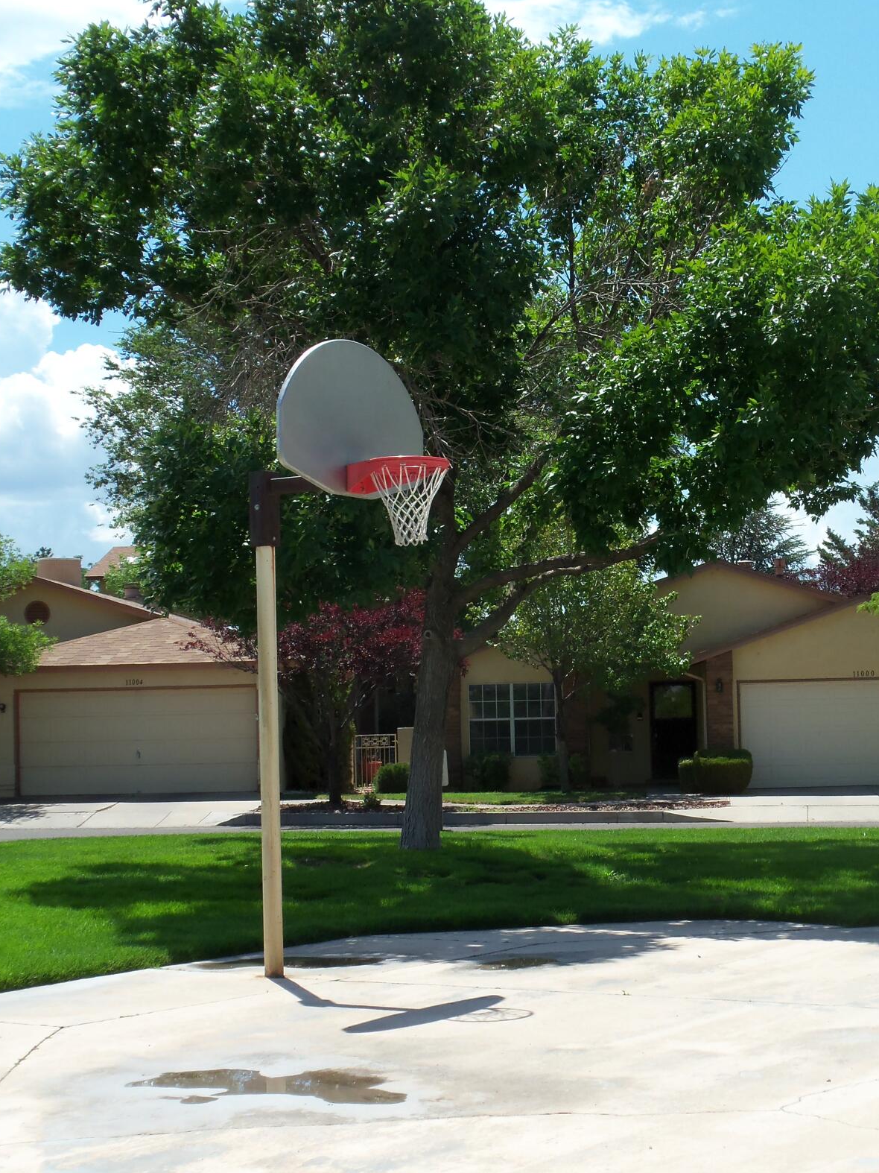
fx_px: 2066
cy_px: 679
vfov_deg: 31.6
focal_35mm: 61
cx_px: 500
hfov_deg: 24.0
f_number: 3.9
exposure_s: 1/640
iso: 80
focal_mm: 8.7
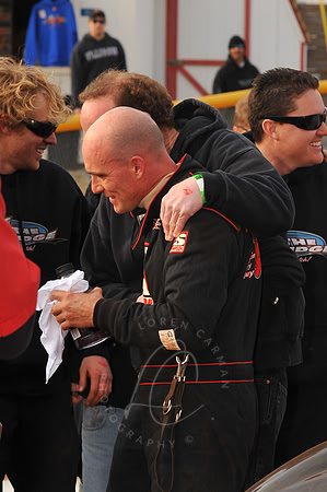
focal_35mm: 120
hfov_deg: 11.4
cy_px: 246
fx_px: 1639
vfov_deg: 17.1
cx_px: 164
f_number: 9
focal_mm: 120
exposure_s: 1/320
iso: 400
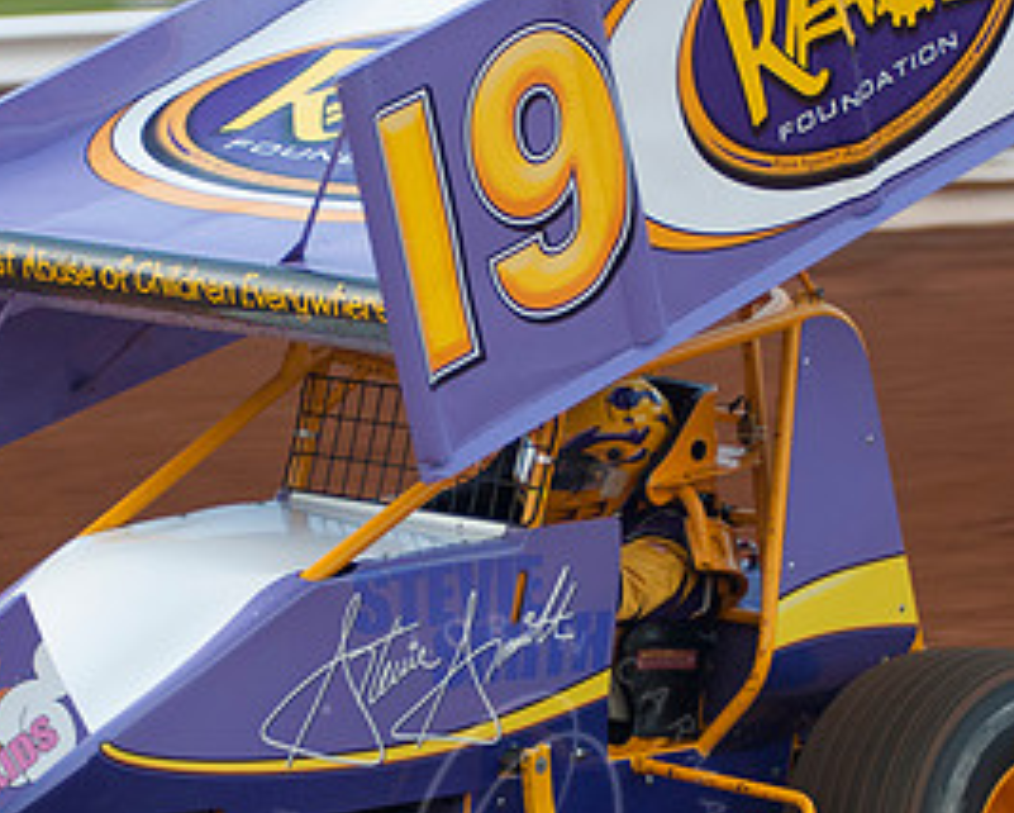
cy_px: 490
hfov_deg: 7.9
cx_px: 498
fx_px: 7358
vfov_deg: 6.3
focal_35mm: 245
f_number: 2.8
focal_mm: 80
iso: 250
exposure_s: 1/400
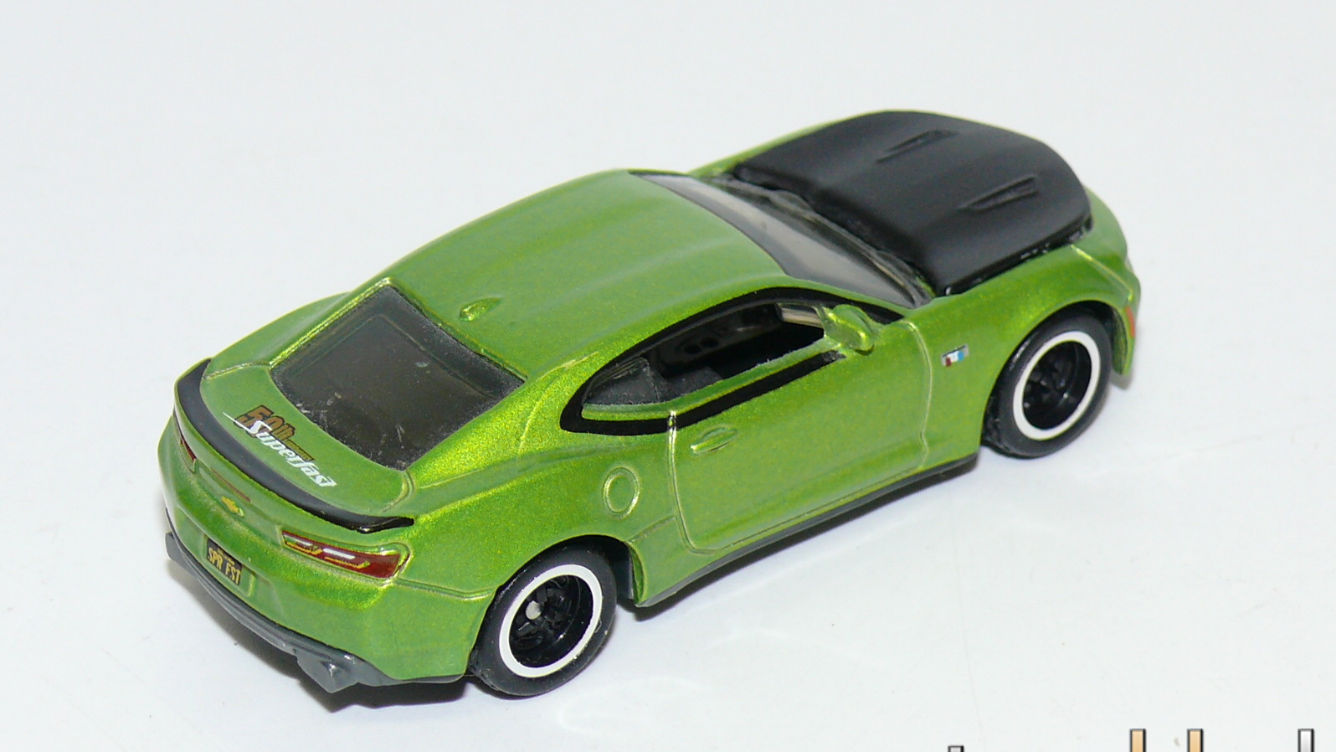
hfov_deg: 16.5
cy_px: 347
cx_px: 667
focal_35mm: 130
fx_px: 4606
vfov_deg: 9.3
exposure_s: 1/30
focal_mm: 14.5
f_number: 4
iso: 100
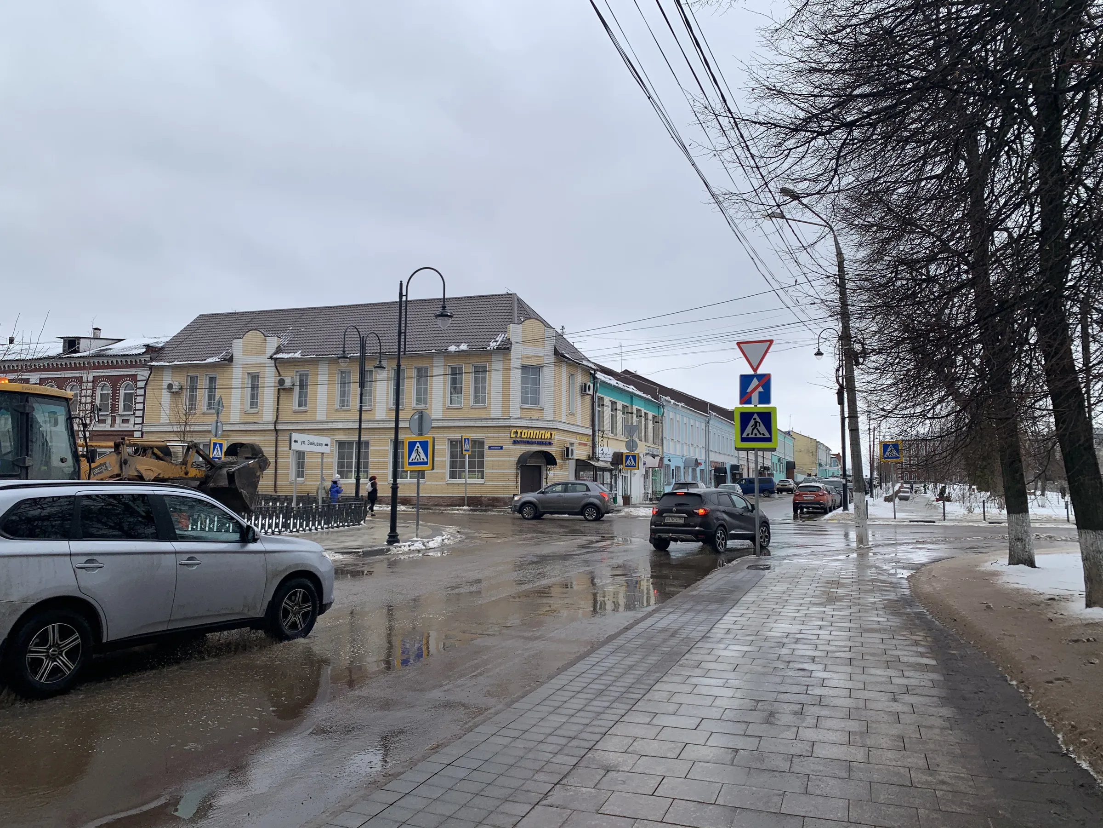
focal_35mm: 26
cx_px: 552
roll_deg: -1.6
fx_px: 828
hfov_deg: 67.3
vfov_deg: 53.1
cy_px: 414
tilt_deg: +7.4
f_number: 1.8
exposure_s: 1/737
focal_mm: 4.25
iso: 25
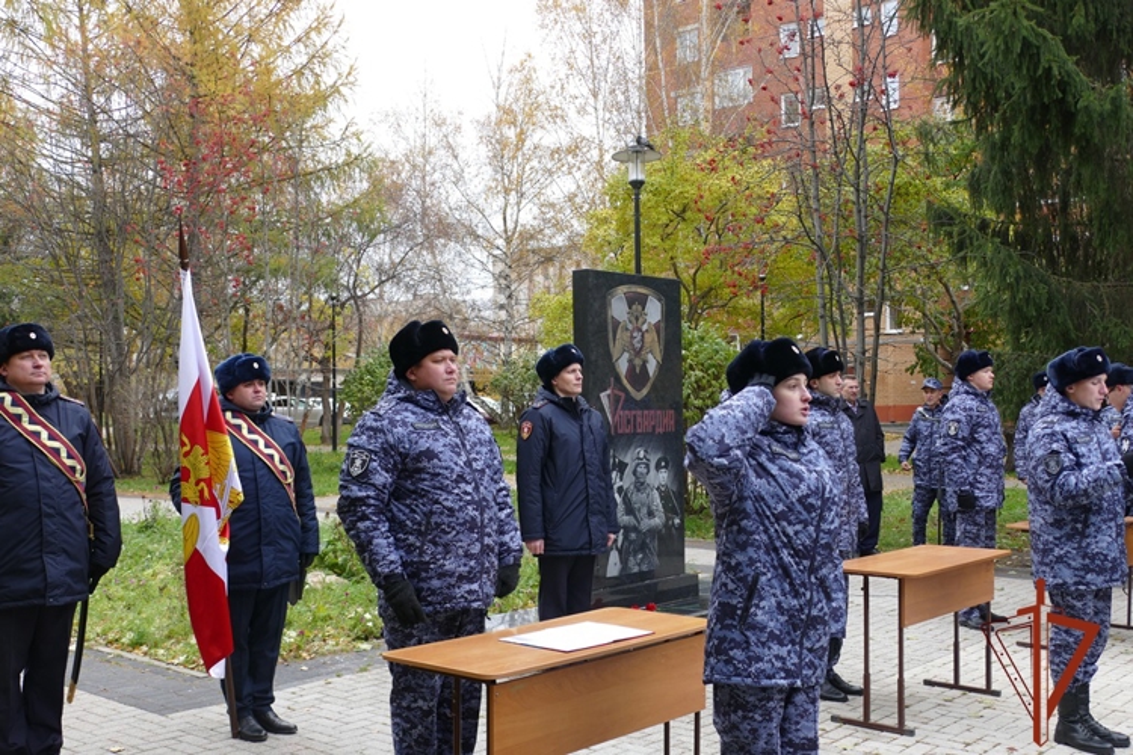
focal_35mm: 41
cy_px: 378
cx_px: 566
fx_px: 1290
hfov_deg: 47.4
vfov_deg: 32.6
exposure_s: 1/160
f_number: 3.2
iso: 125
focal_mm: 15.02
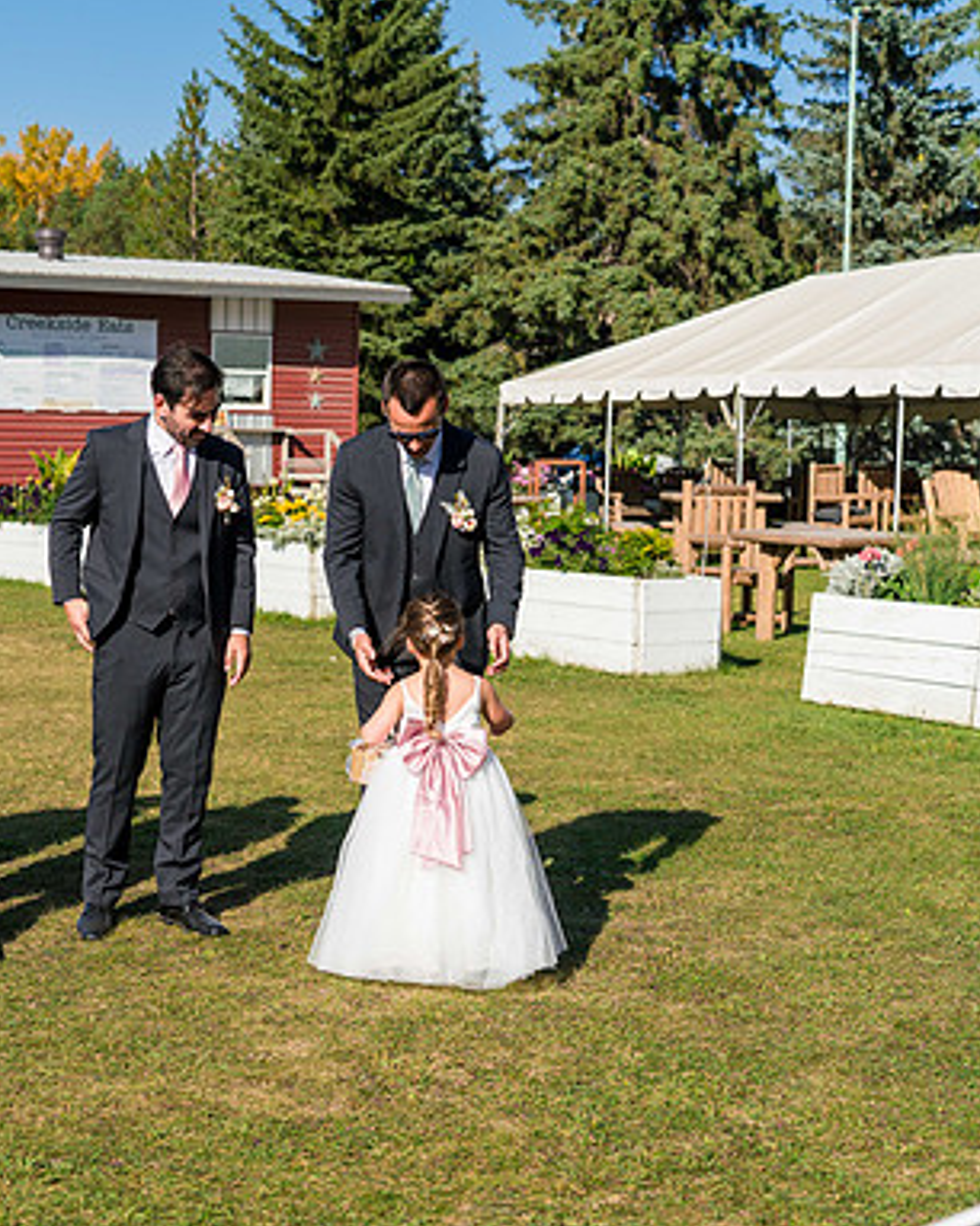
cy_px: 616
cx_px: 199
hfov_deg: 23.5
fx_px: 2322
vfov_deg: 29.6
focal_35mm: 64
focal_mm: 45
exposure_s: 1/2500
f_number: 4
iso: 250
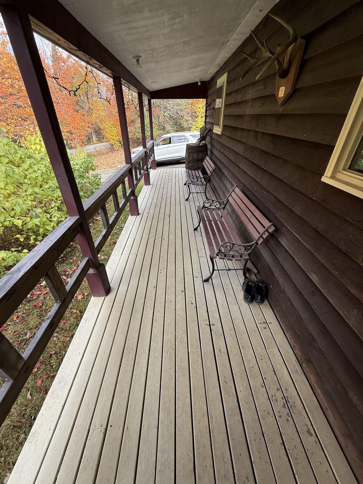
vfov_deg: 102.1
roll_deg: -1.0
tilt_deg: -31.6
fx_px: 196
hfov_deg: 85.7
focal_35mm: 14
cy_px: 242
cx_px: 182
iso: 64
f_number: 2.2
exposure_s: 1/296
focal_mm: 2.22
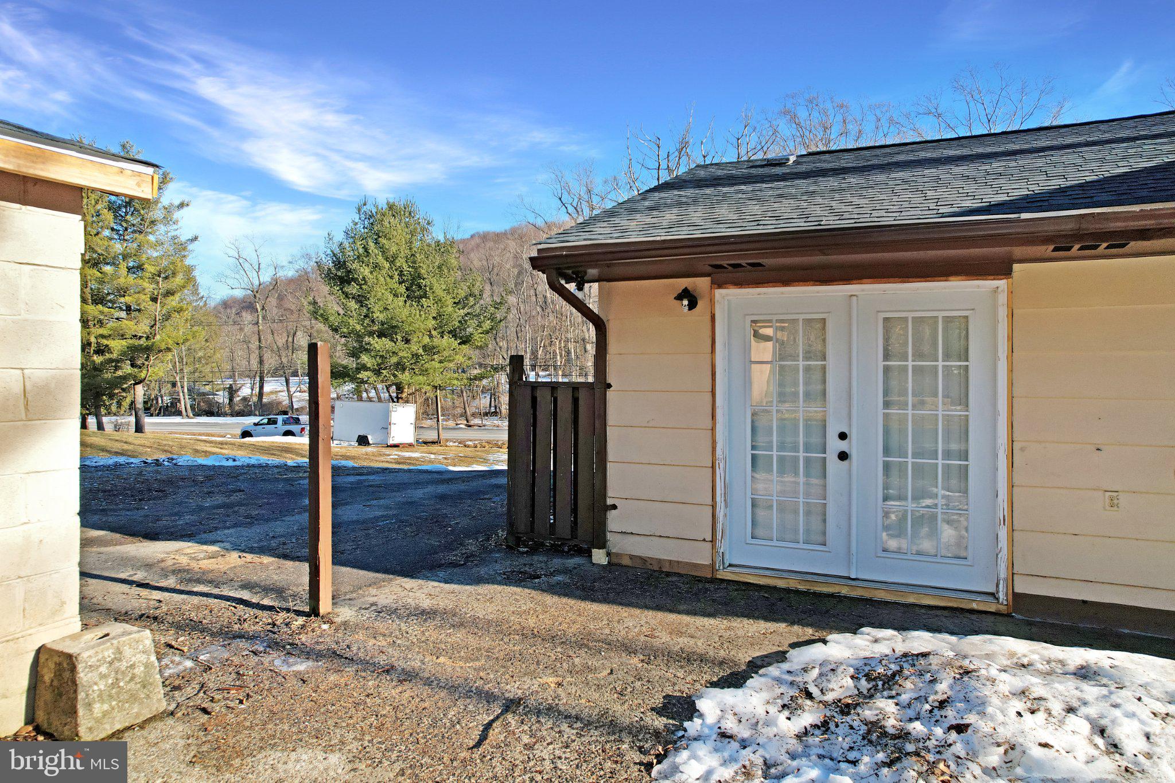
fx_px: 718
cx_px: 588
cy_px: 392
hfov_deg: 78.6
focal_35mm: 22
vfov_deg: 57.2
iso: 100
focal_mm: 8.38
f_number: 2.8
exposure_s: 1/80
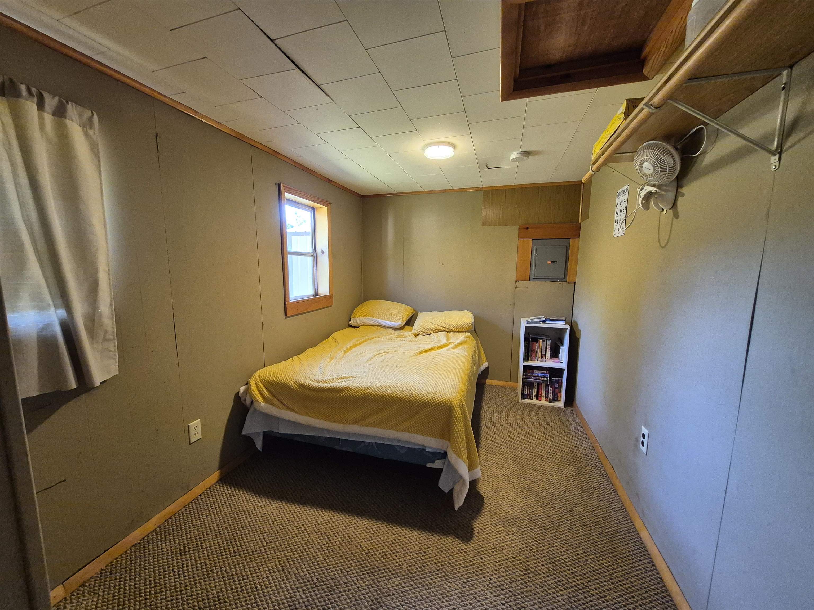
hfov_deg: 106.2
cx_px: 407
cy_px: 305
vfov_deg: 89.9
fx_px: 306
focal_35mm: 13
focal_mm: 1.74
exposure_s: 1/60
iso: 400
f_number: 2.2
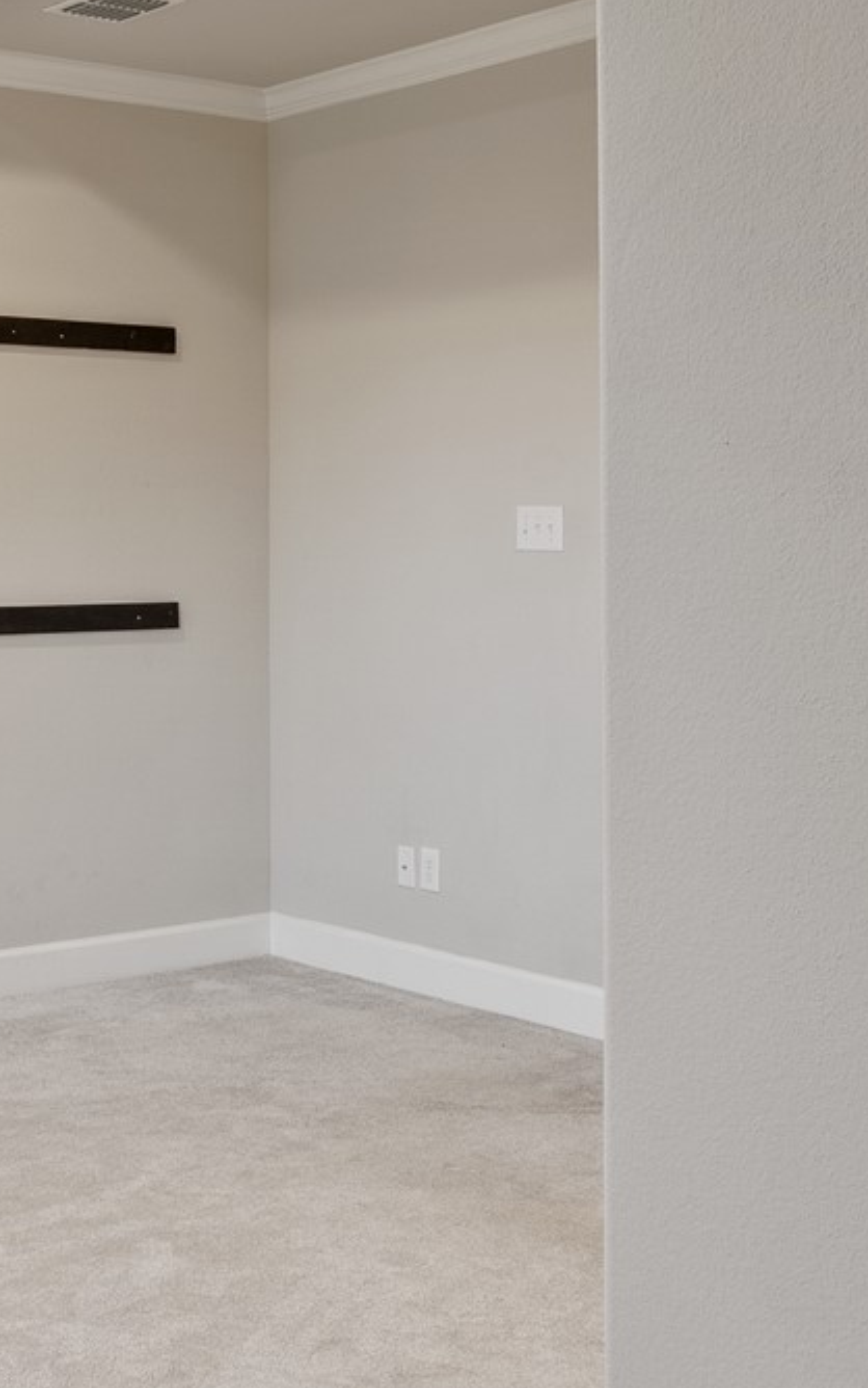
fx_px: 2004
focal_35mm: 53
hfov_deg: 23.9
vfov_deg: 37.9
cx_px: 129
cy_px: 497
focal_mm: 16
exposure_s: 1/2
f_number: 9
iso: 320
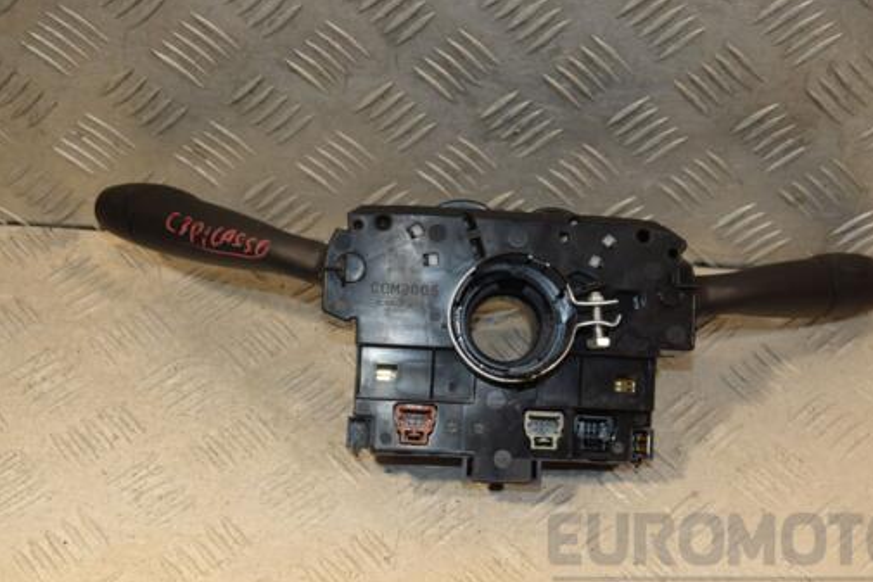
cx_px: 515
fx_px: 1383
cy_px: 309
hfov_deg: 34.9
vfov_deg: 23.8
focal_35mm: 57
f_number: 5.6
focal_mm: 32
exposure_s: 1/200
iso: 800
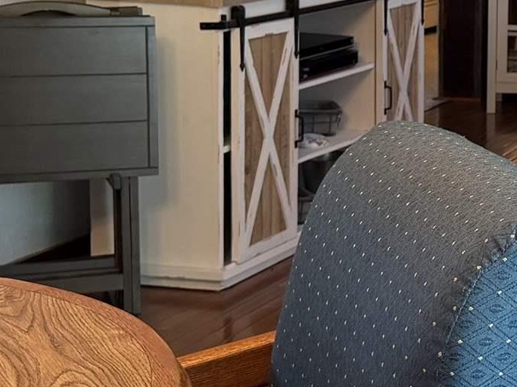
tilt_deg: -9.1
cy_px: 67
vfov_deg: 13.6
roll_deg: -1.8
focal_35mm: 108
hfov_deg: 16.0
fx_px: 1613
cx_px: 864
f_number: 1.78
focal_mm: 6.76
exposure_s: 1/60
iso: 160
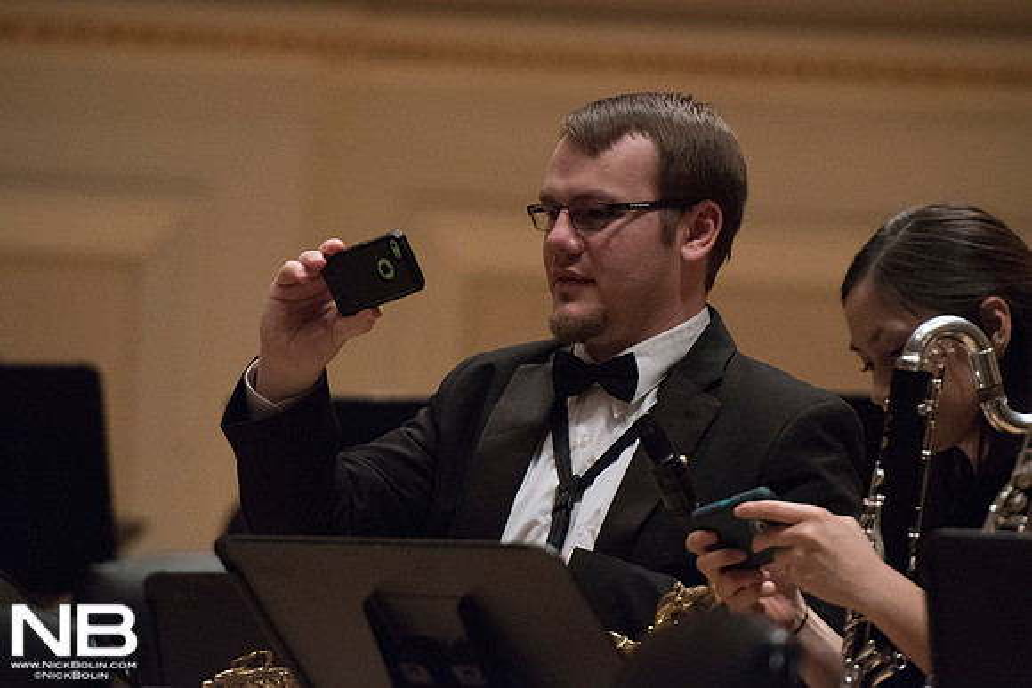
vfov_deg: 3.4
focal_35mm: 400
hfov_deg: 5.2
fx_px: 11469
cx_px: 516
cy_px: 344
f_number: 5.6
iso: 12800
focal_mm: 400
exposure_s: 1/500
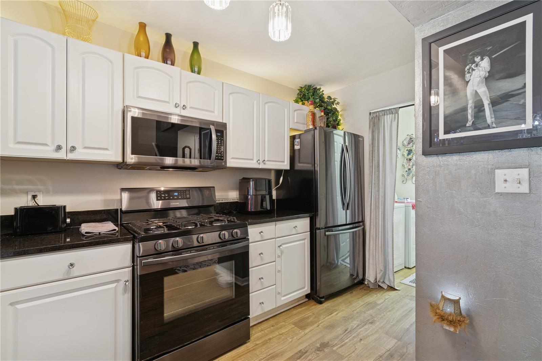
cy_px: 180
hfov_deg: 100.4
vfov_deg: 77.3
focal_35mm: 15
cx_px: 271
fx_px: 226
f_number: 8
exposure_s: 1
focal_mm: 10
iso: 200
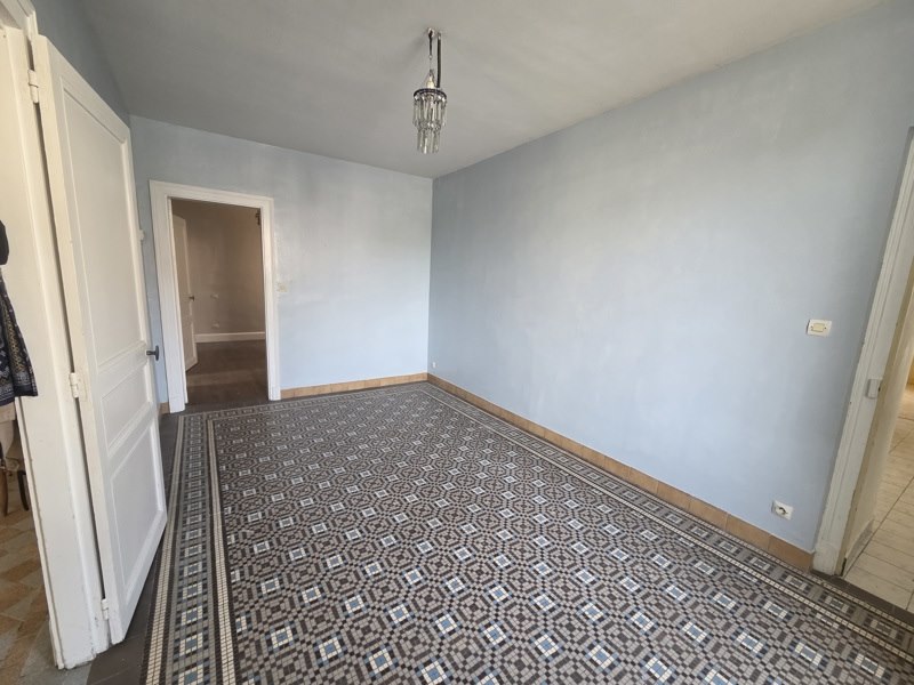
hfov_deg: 106.2
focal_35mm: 13
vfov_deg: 89.9
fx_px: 343
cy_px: 342
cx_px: 457
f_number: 2.2
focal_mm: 2.2
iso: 160
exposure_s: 1/50
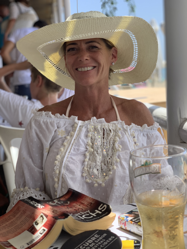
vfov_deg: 36.8
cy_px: 124
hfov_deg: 28.0
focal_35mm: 52
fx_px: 375
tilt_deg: -7.3
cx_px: 94
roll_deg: +4.7
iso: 16
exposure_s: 1/340
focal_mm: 6
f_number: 2.4
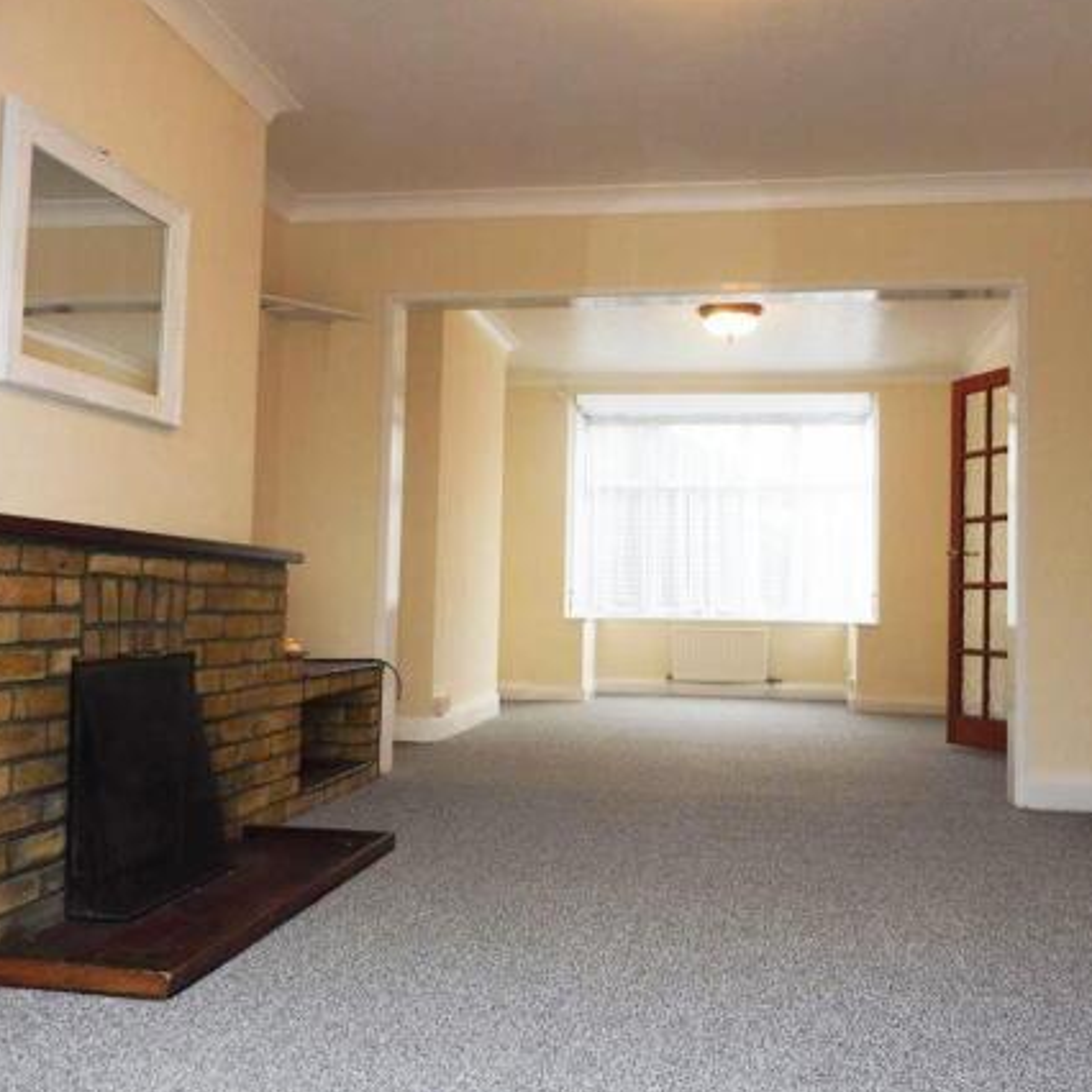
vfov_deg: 55.6
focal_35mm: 29
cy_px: 542
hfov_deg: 55.5
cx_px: 606
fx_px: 1035
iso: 200
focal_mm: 4.3
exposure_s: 1/60
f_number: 3.3
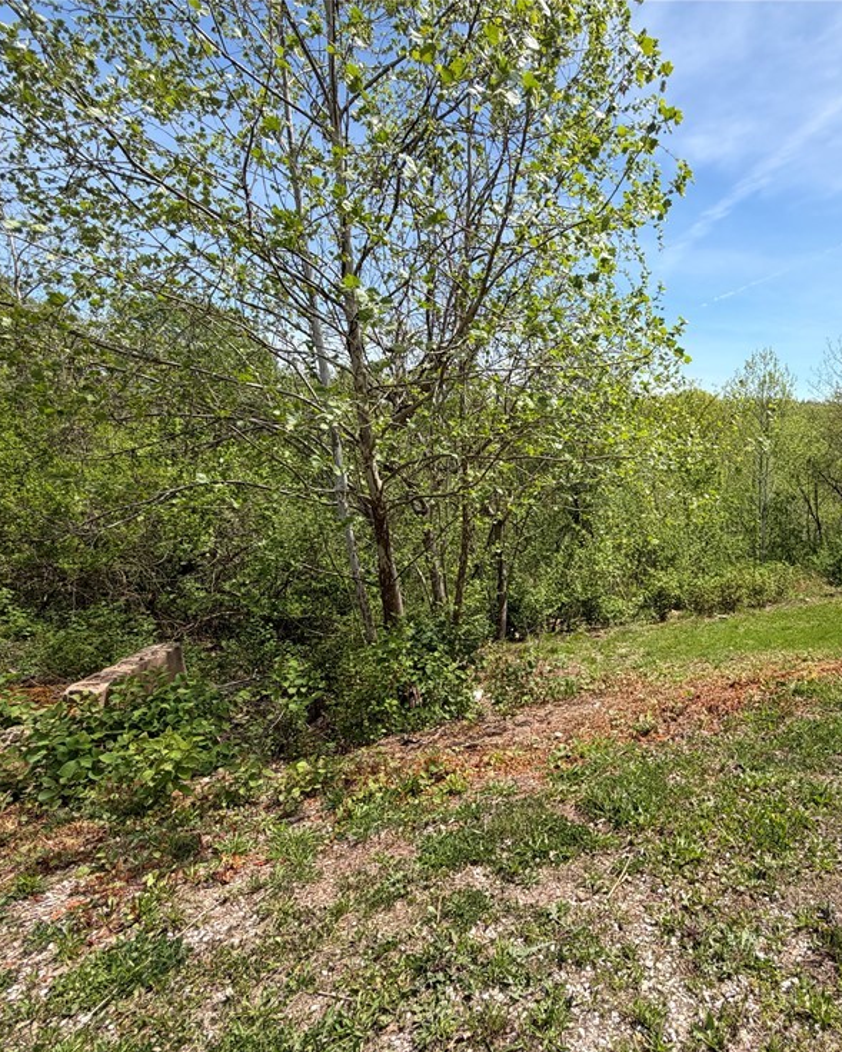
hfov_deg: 68.2
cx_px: 583
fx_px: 592
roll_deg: +3.2
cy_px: 547
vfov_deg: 83.2
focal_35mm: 19
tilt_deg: -12.0
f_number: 2.2
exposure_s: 1/770
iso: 25
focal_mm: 2.22
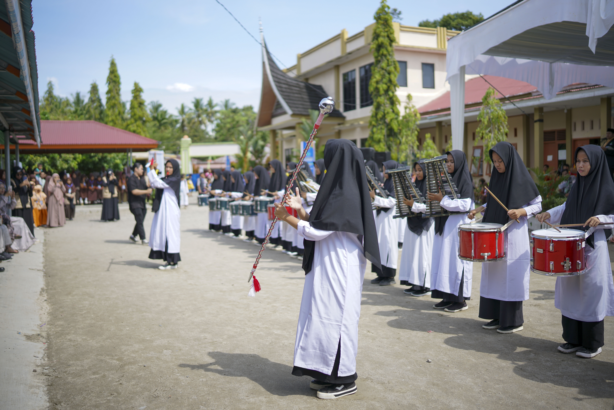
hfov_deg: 54.4
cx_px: 307
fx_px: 597
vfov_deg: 37.9
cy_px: 205
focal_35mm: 35
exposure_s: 1/8000
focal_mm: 35
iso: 100
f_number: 1.4
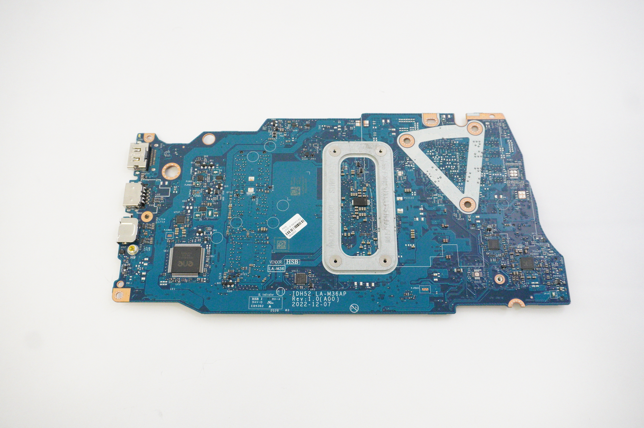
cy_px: 214
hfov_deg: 57.3
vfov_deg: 39.9
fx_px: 590
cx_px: 322
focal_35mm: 33
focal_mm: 22
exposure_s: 1/320
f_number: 5.6
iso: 6400
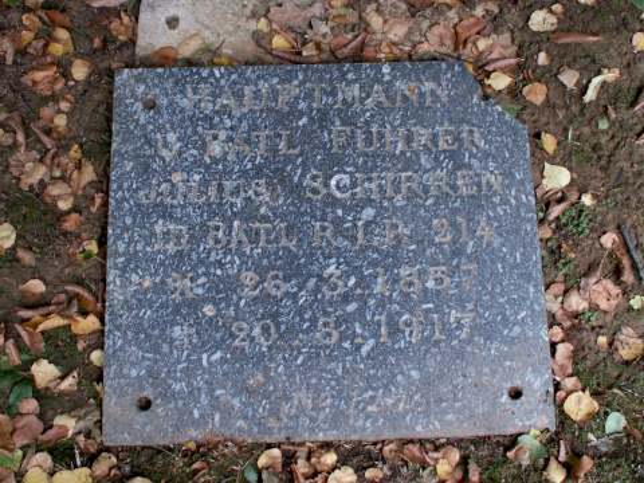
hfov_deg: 52.6
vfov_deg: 40.7
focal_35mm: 35
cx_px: 322
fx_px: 651
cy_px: 242
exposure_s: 1/40
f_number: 2.8
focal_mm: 5.86
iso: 50
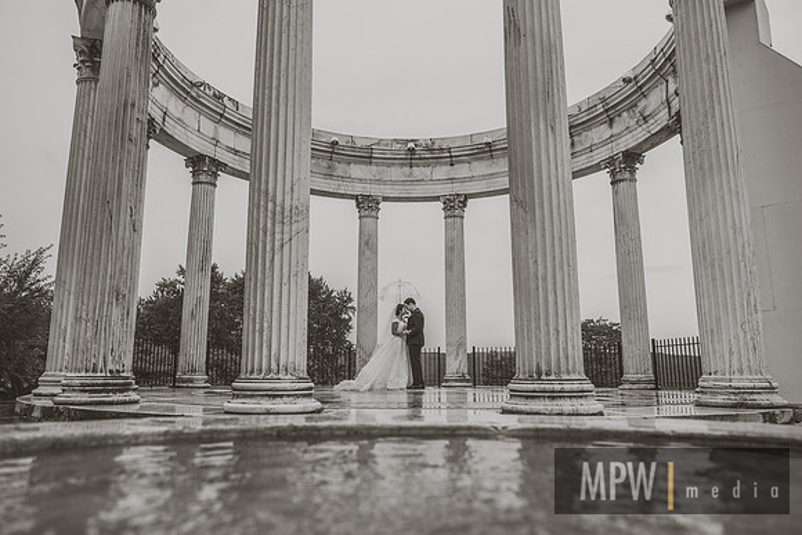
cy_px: 268
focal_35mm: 25
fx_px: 560
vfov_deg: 51.1
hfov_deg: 71.2
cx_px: 390
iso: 200
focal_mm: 16
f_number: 2.8
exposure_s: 1/1250
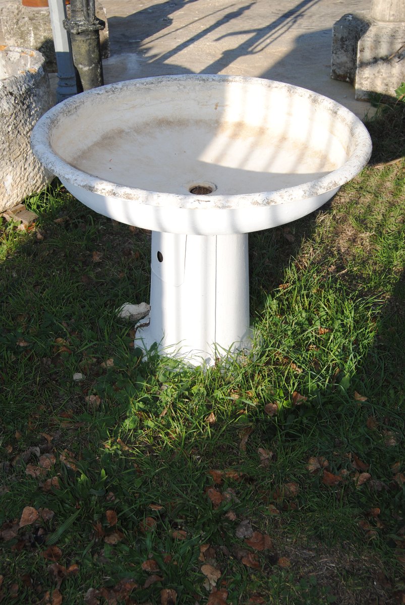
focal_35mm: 39
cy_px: 302
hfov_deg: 34.3
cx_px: 202
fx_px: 656
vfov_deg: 49.5
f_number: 6.3
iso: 100
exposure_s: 1/200
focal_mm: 26
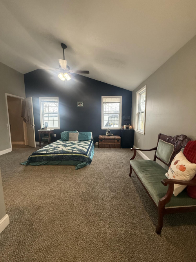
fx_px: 106
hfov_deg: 85.7
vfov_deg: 102.1
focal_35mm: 14
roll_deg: +0.3
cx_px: 98
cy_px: 131
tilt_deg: -6.3
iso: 500
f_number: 2.2
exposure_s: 1/120
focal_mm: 2.22
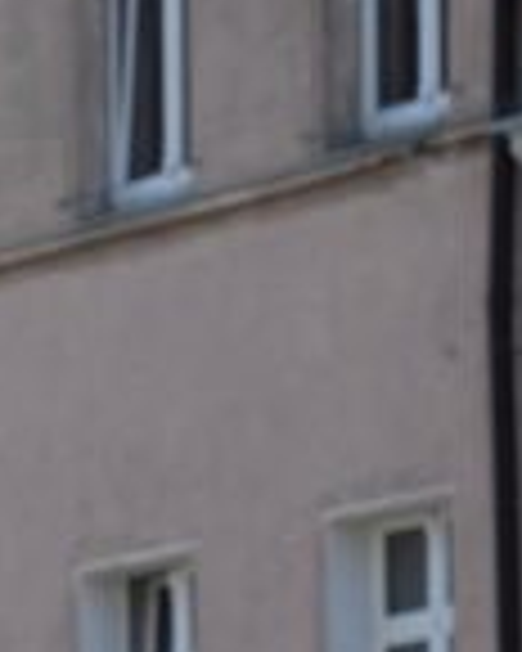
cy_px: 1039
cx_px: -590
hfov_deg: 2.9
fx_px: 10081
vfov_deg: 3.7
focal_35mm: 522
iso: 450
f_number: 5.3
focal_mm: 70
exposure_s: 1/1000
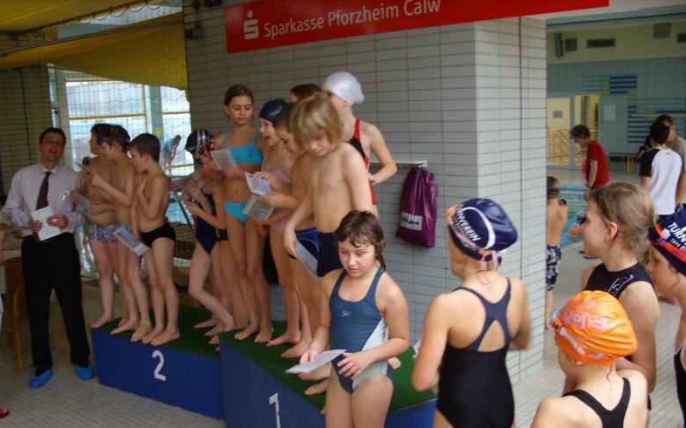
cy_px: 260
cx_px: 338
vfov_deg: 31.1
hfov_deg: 48.2
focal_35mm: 41
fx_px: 766
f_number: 2.8
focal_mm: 7.8
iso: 200
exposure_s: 1/30
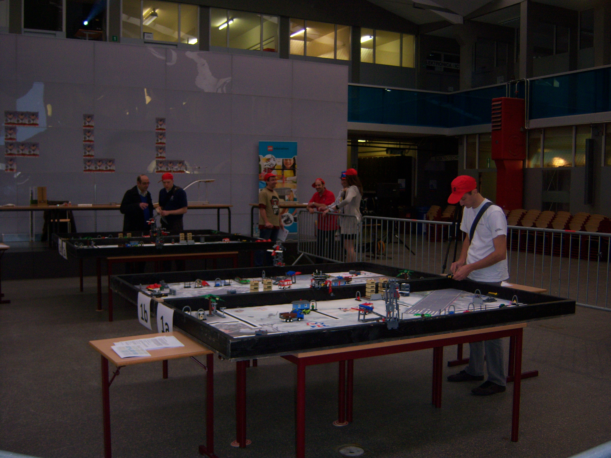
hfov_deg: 51.4
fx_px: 635
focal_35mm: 36
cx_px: 306
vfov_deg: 39.7
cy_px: 229
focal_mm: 7.5
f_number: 2.8
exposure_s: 1/60
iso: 160
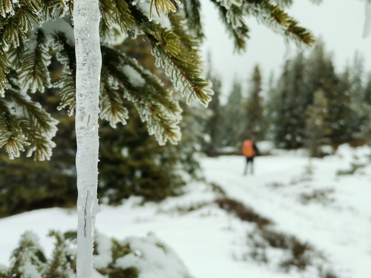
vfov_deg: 45.4
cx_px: 201
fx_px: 332
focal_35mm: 31
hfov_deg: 58.3
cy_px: 136
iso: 50
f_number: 1.8
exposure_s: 1/708
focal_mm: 4.75
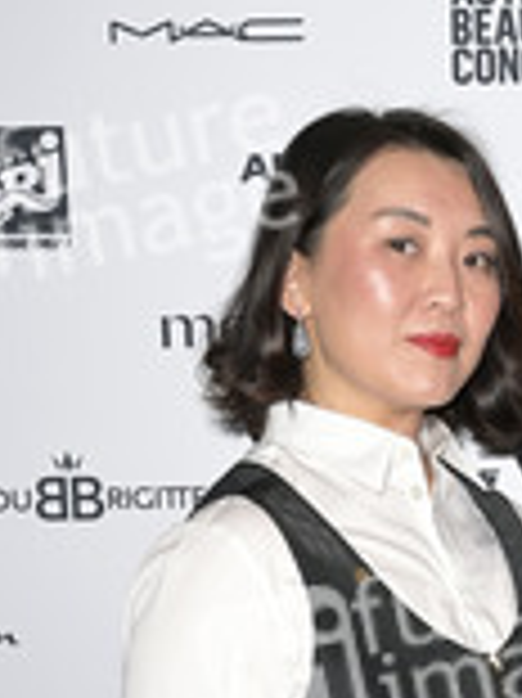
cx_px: 558
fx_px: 1993
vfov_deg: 18.6
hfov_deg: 14.6
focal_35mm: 99
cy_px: 878
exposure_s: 1/250
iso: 500
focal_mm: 40
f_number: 5.6
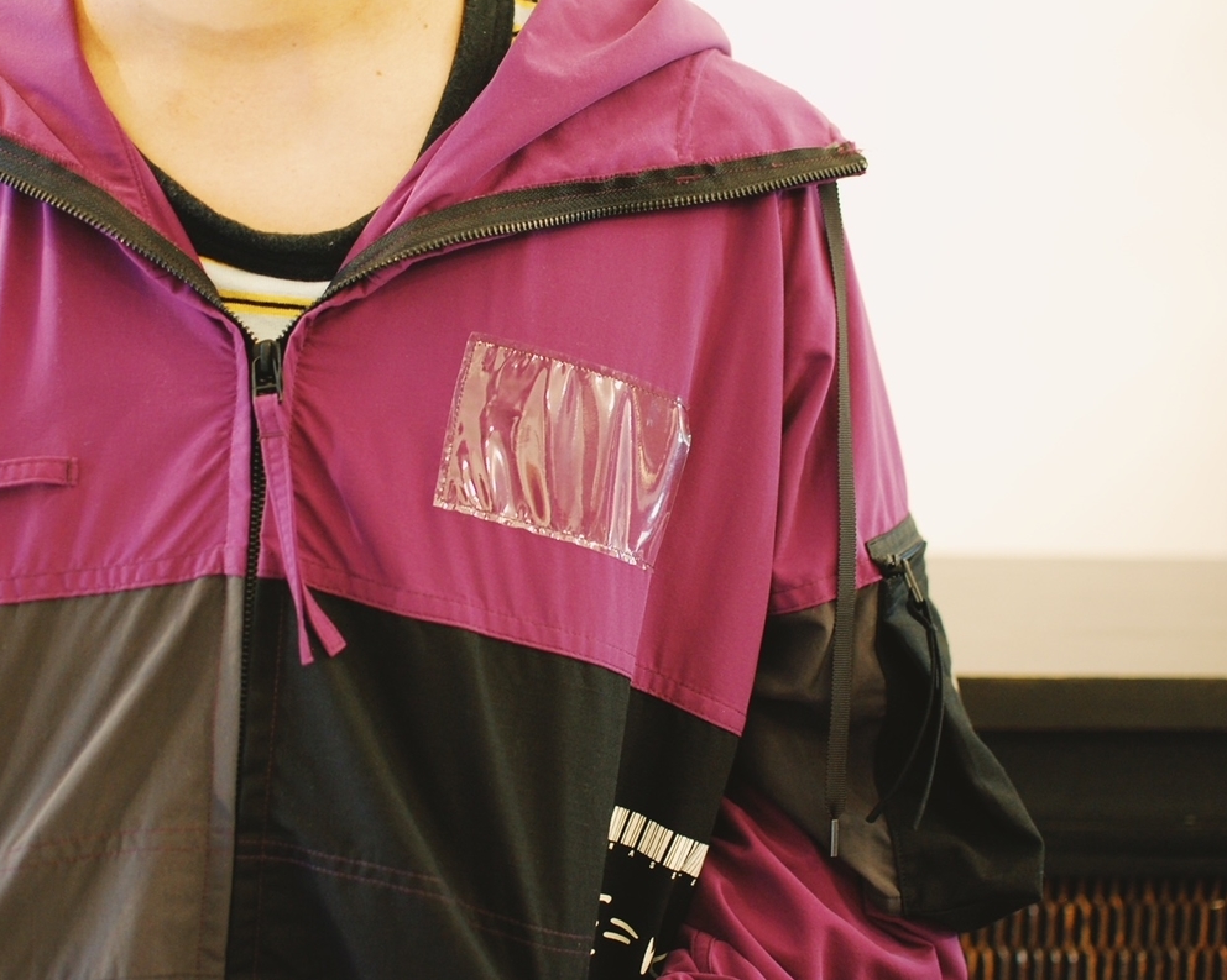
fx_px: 2163
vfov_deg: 25.6
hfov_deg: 31.6
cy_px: 492
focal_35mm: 60
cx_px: 490
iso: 800
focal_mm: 35
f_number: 2.2
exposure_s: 1/20
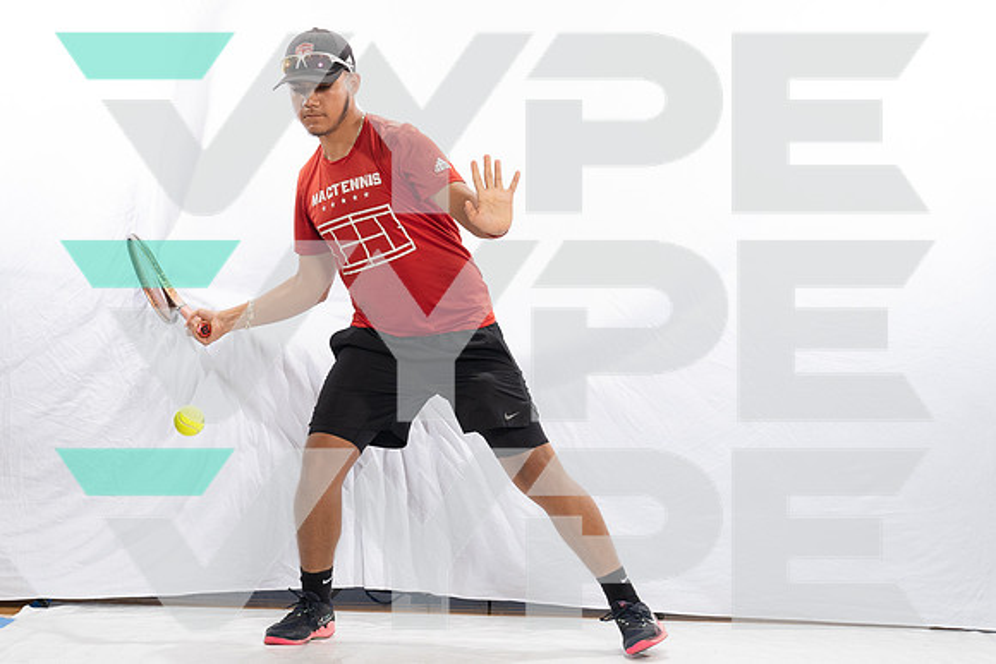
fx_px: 2378
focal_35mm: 86
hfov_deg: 23.7
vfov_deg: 15.9
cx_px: 495
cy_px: 286
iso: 1250
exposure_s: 1/250
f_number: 11
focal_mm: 63
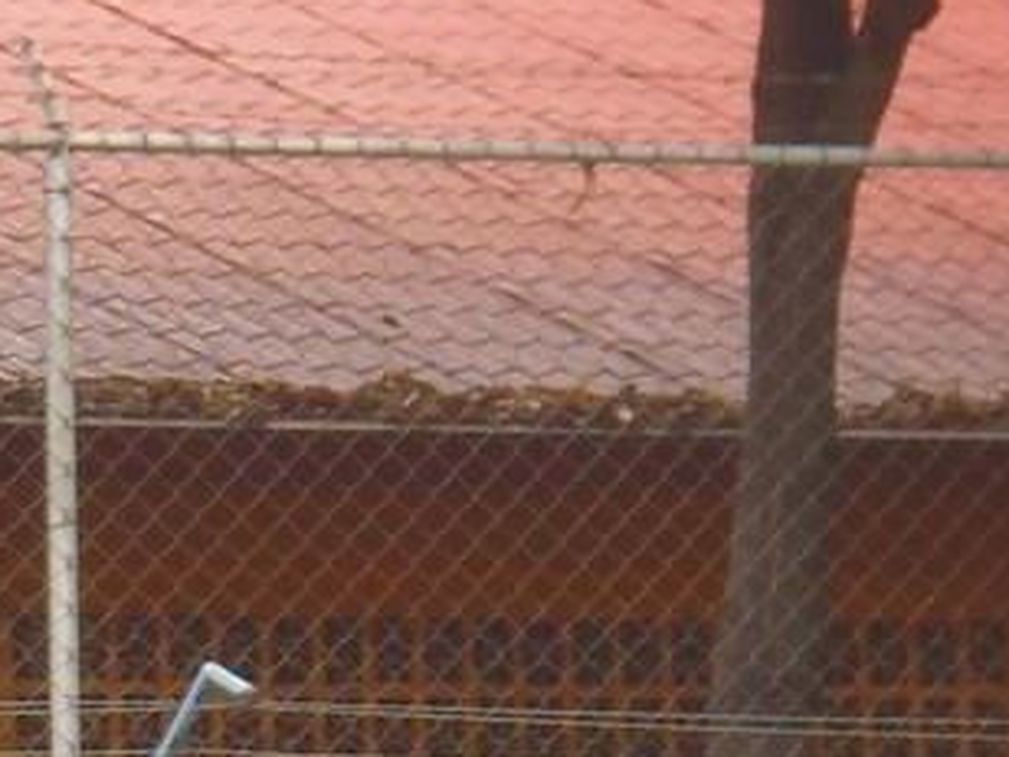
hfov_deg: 3.6
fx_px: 15915
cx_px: -652
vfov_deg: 2.7
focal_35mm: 546
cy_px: 1337
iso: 160
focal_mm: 21.5
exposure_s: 1/40
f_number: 6.9
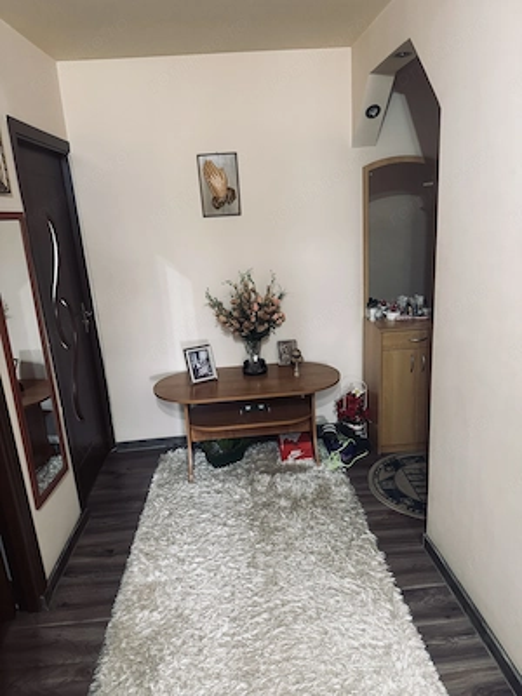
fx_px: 483
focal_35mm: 24
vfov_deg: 71.6
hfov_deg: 56.8
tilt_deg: -12.8
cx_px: 261
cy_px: 348
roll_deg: +2.7
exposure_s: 1/50
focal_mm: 6.76
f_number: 1.78
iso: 640
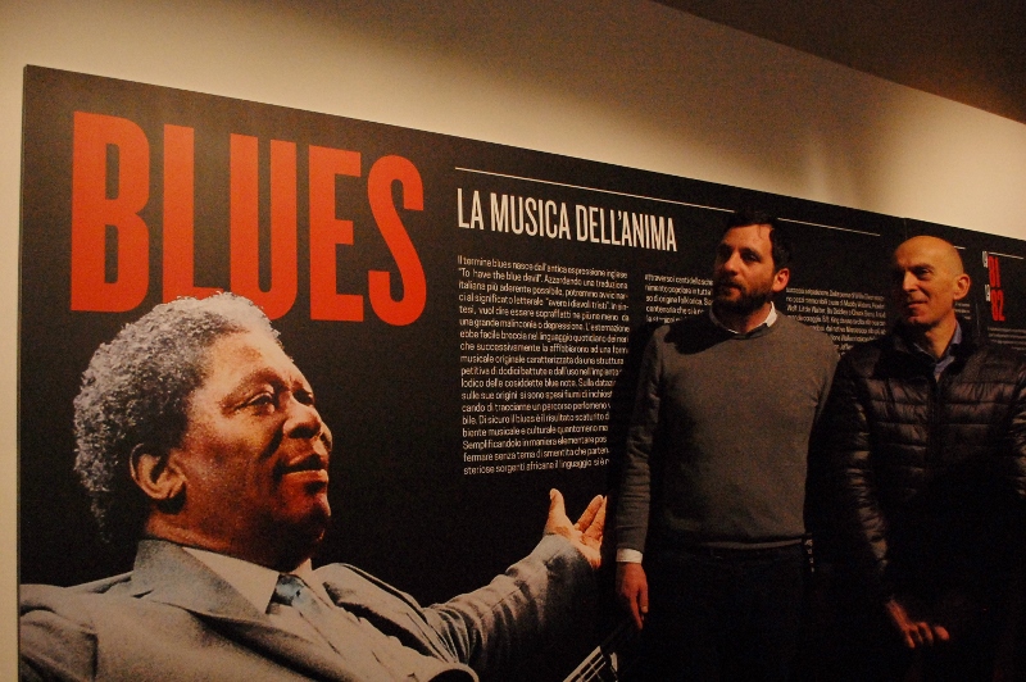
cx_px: 513
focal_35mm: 33
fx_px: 940
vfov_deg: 39.9
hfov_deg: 57.3
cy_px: 341
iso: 1600
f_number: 4
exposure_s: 1/80
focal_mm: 22
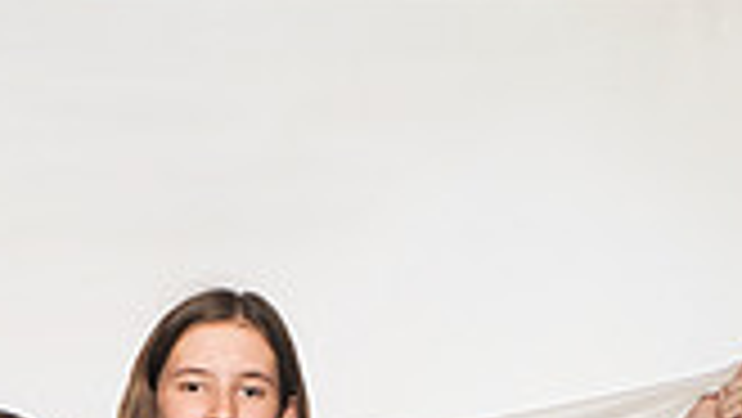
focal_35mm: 137
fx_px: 2697
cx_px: 108
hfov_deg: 15.5
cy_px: 989
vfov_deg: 8.2
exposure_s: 1/200
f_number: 6.3
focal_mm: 48
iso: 500
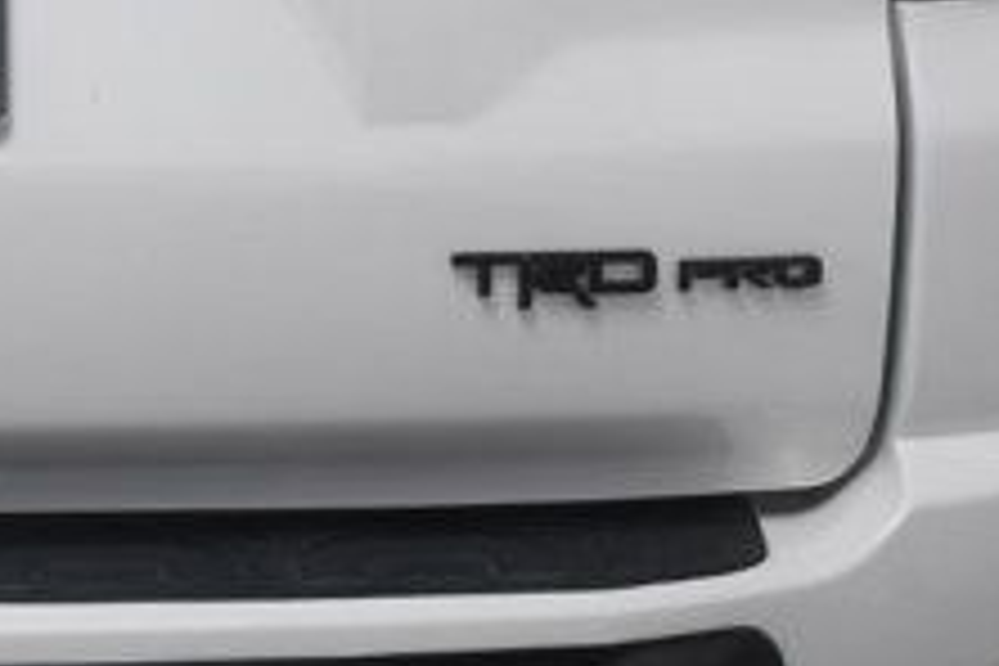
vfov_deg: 8.6
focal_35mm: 157
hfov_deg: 12.7
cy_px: -198
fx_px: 4356
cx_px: -238
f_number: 13
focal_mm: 23
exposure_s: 1/160
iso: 100
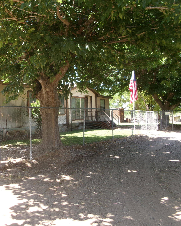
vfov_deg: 49.1
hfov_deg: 38.5
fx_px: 248
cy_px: 113
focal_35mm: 37
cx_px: 35
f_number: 3.9
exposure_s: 1/140
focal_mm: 5.1
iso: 100
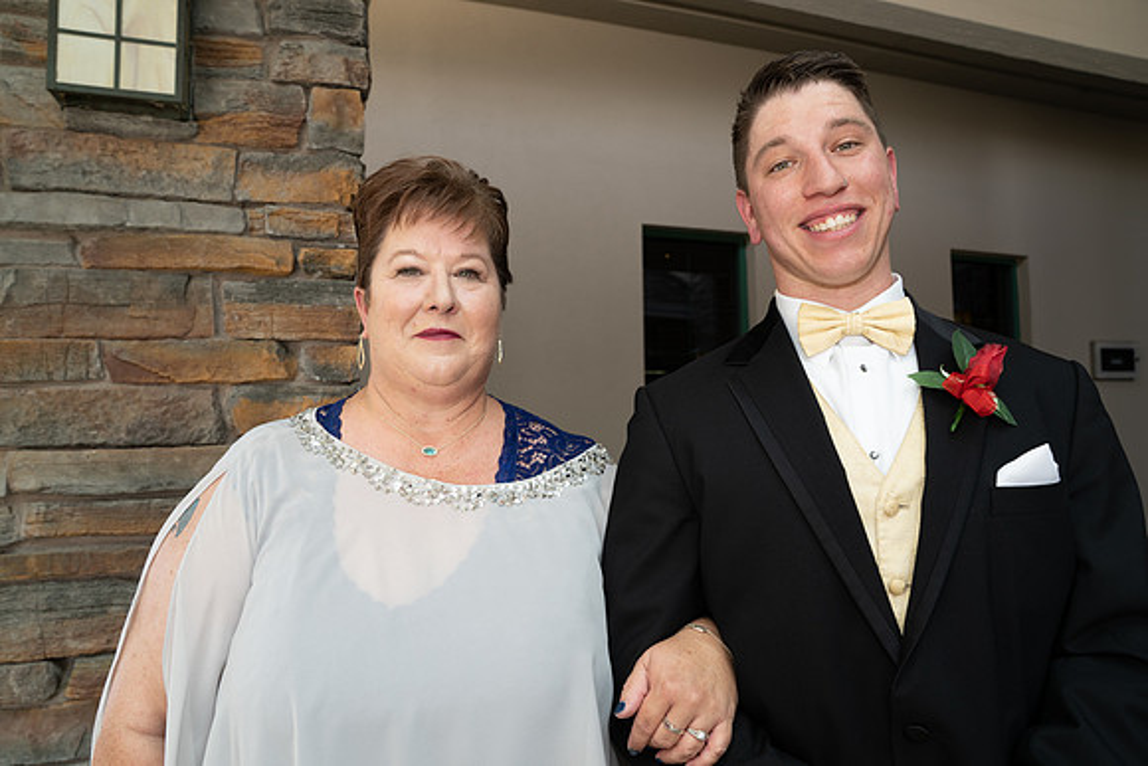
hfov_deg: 73.7
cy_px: 383
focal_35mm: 24
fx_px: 765
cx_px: 574
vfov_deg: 53.2
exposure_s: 1/160
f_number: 5
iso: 400
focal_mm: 24
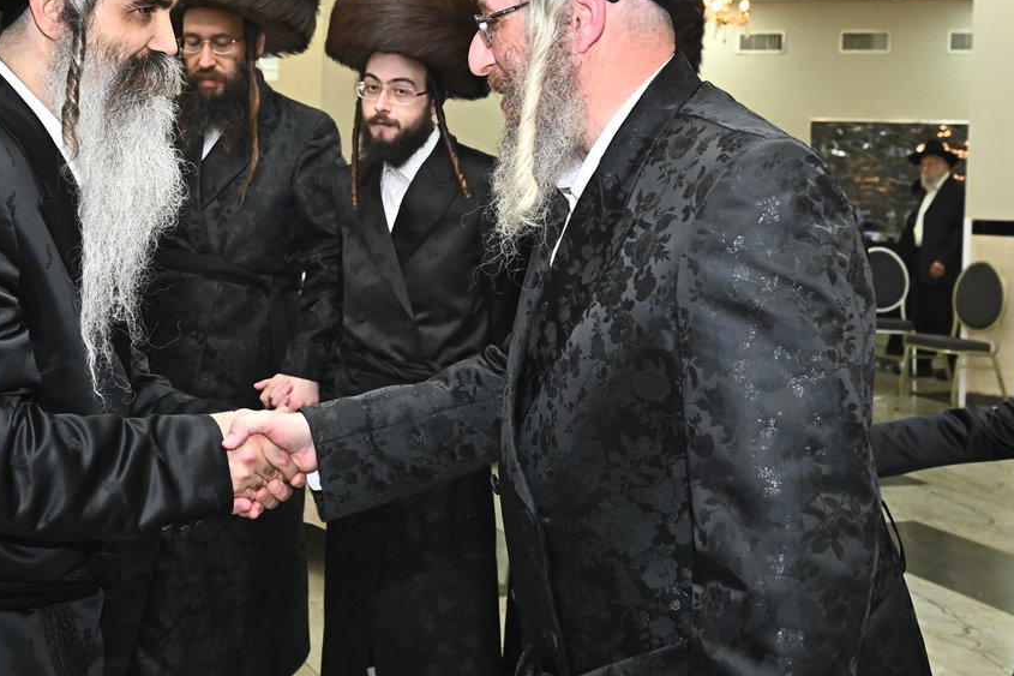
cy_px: 160
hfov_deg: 37.3
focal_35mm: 53
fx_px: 1492
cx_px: 385
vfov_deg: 25.2
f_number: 5.6
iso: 2500
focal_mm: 32
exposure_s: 1/200
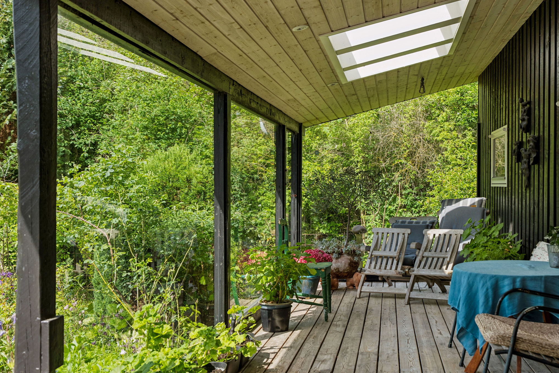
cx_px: 395
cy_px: 196
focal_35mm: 43
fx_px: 668
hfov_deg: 44.4
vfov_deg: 31.2
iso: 160
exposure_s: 1/400
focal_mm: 29
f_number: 4
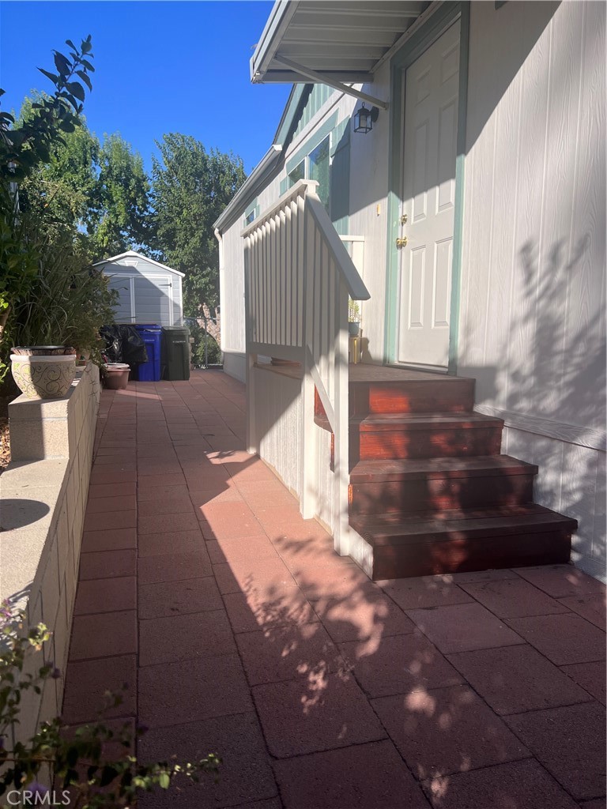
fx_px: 608
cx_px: 304
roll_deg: +0.0
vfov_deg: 67.3
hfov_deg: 53.1
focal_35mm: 26
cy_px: 404
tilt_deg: -6.8
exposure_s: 1/3968
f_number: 1.5
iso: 50
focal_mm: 5.7
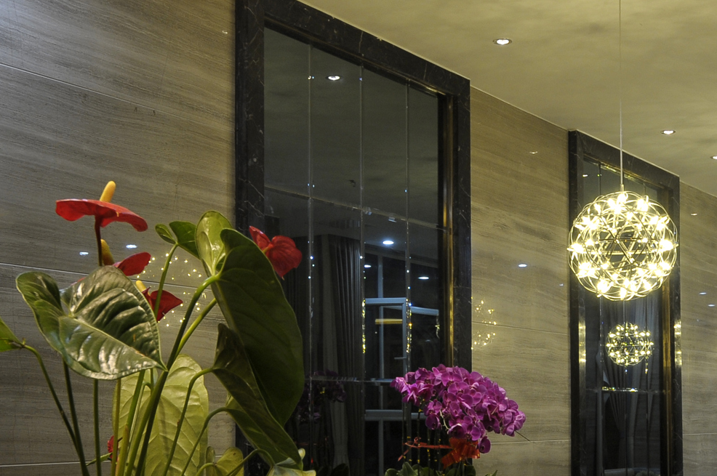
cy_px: 355
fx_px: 855
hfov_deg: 43.0
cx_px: 593
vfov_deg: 30.6
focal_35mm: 43
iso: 200
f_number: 6.3
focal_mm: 16
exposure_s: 1/5
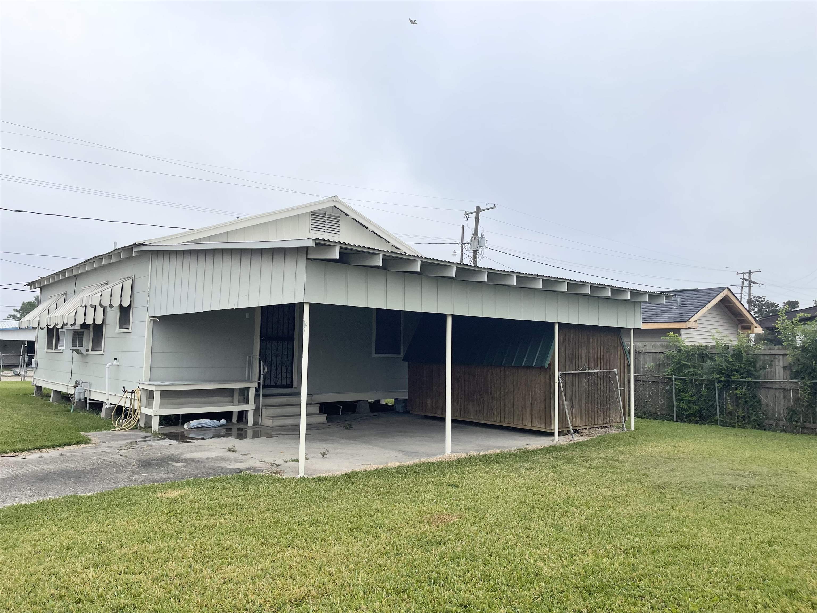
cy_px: 306
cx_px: 408
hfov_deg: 69.4
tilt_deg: +5.7
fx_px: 590
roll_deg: -0.4
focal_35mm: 25
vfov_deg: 54.9
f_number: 1.6
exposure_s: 1/1294
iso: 32
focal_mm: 5.1
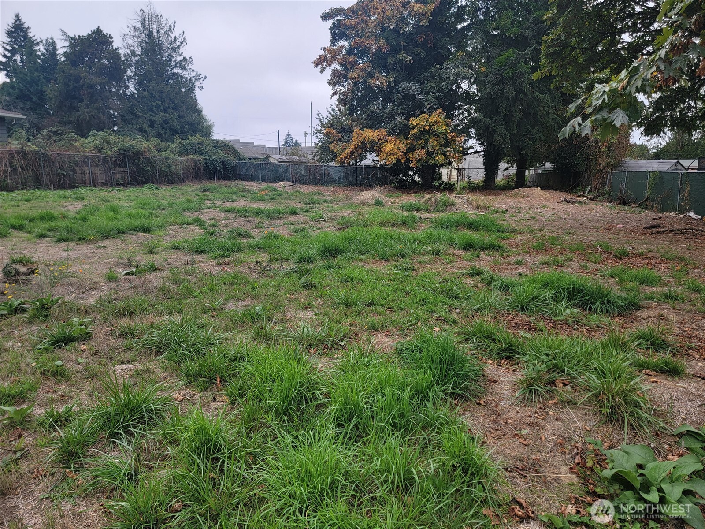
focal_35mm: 24
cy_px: 264
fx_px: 489
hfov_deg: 71.6
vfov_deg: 56.8
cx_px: 352
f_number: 1.8
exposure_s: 1/378
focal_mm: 6.7
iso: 16
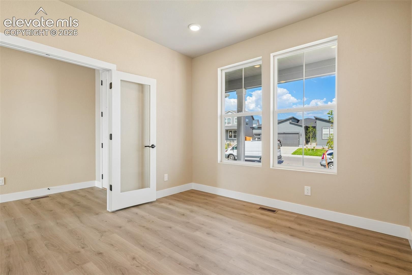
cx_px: 206
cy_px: 138
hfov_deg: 95.0
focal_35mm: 16
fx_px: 189
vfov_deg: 72.1
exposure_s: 1/30
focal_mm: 11
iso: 125
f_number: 8
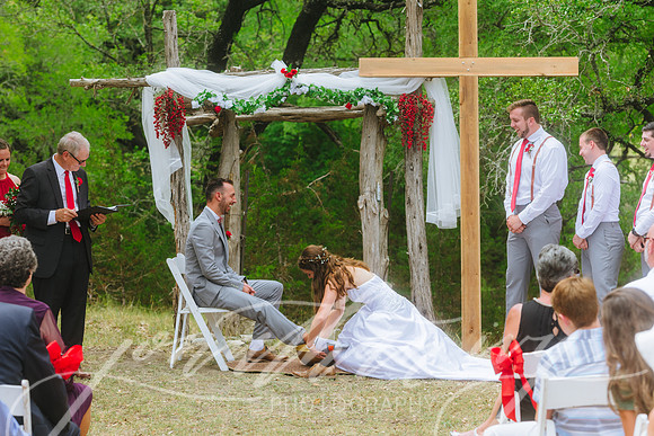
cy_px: 218
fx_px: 1853
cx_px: 327
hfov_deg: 20.0
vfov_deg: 13.4
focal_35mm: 102
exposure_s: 1/1000
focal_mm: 102
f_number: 3.2
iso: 160
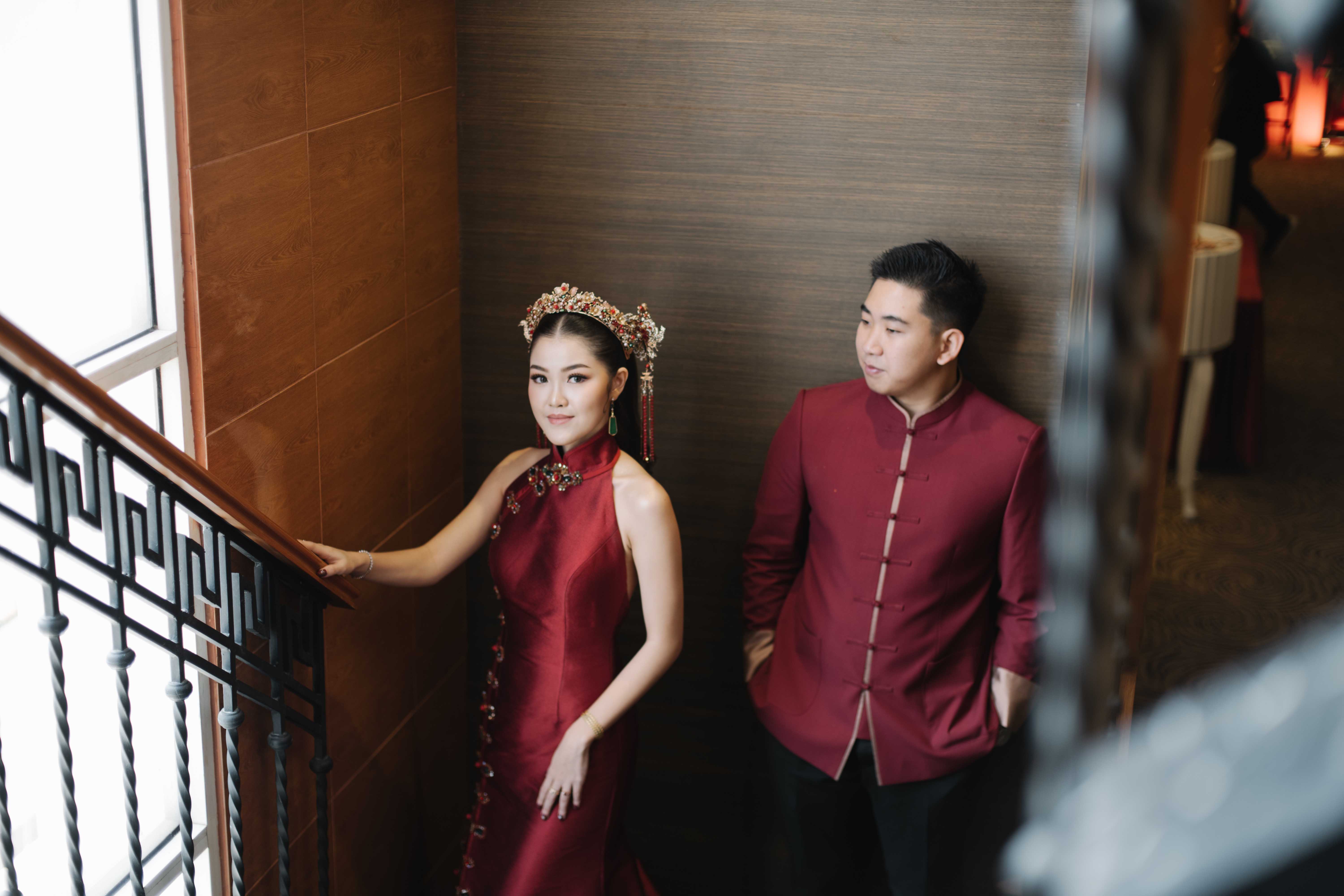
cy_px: 448
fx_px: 1307
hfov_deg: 54.4
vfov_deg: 37.9
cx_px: 672
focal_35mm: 35
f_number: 1.7
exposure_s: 1/90
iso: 200
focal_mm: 35
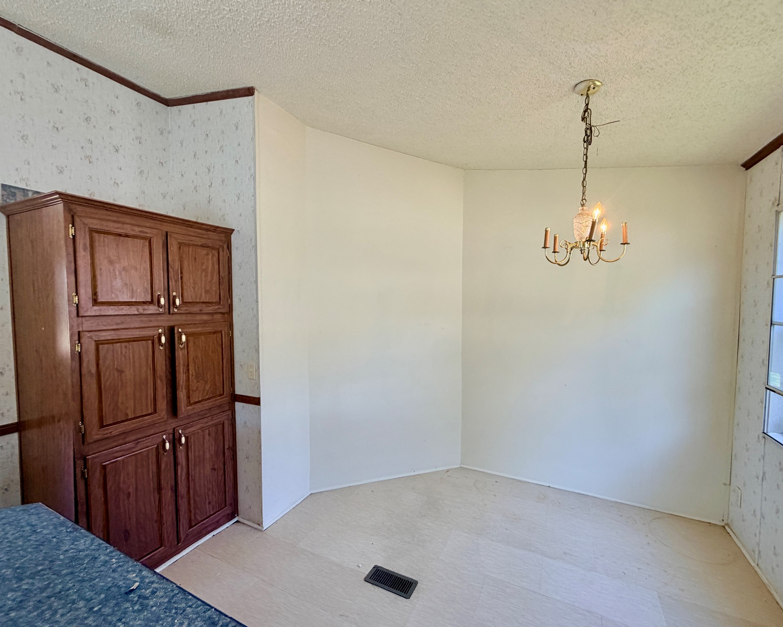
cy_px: 320
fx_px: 348
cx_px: 405
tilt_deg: -3.0
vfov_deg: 84.0
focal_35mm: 15
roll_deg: +2.3
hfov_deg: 96.8
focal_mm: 2.22
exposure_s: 1/120
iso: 125
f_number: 2.2
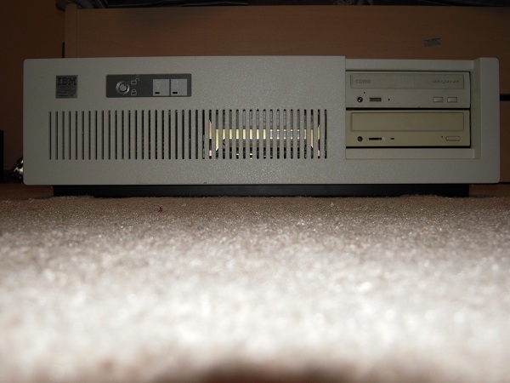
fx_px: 501
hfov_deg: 54.0
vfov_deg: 41.8
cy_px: 192
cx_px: 255
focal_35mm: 34
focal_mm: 6
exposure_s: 1/25
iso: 100
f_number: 2.9
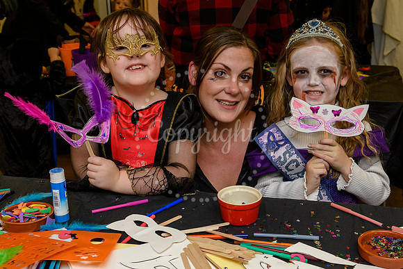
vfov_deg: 32.4
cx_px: 218
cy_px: 133
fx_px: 463
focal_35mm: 41
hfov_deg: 47.0
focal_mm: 24
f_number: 5
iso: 1600
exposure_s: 1/60
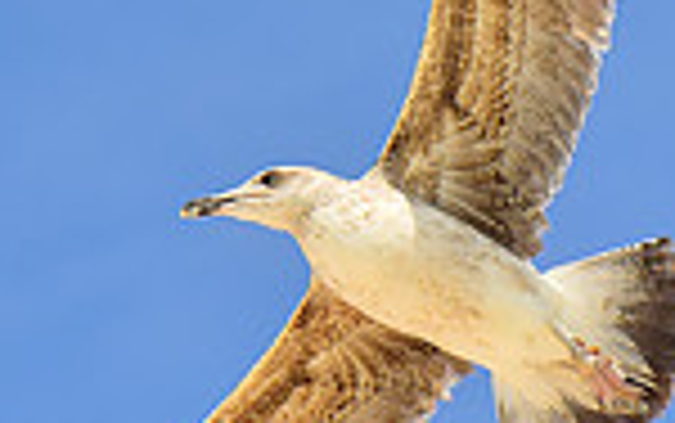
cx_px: 392
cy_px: 101
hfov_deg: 5.1
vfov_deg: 3.2
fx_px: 7622
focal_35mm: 414
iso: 100
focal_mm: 70
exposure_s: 1/2000
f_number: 5.6
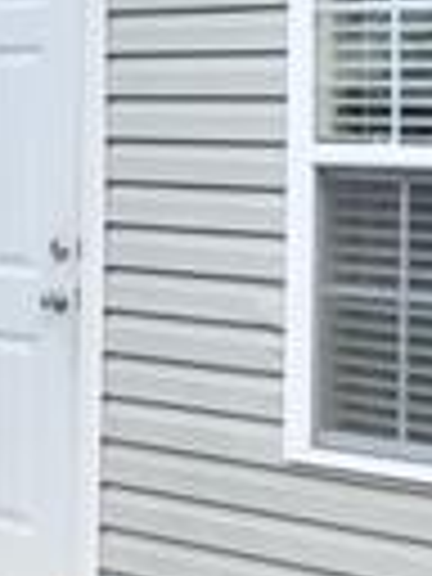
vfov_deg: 13.4
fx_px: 2413
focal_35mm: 145
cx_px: -94
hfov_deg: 10.1
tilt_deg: +5.0
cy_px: -4
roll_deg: -2.2
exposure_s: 1/1241
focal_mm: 4.15
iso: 25
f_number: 2.2
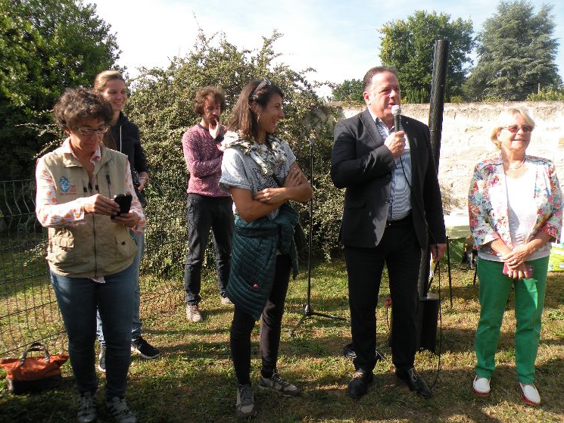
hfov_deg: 61.6
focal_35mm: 29
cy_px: 216
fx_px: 473
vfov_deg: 48.2
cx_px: 301
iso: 100
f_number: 2.8
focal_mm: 4.7
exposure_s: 1/1000
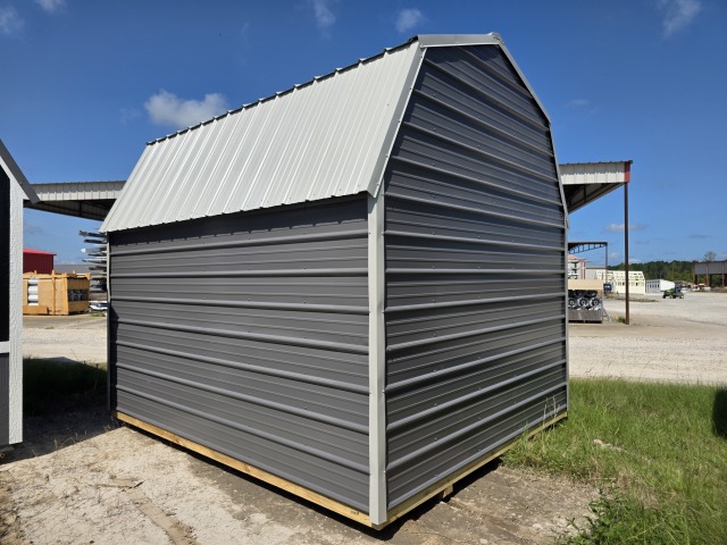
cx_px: 364
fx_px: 483
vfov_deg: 58.9
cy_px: 272
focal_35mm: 23
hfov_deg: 73.9
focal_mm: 6.3
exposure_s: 1/7944
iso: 80
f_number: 1.7
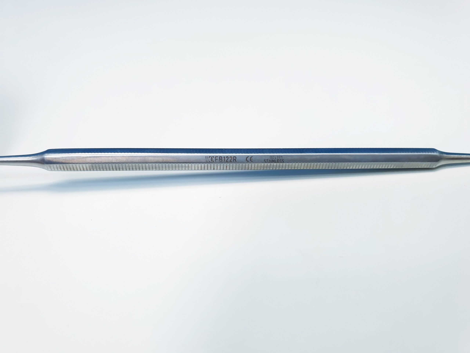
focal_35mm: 26
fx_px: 353
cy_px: 176
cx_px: 235
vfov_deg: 53.1
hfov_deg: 67.3
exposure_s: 1/50
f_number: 2.4
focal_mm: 4.3
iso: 80
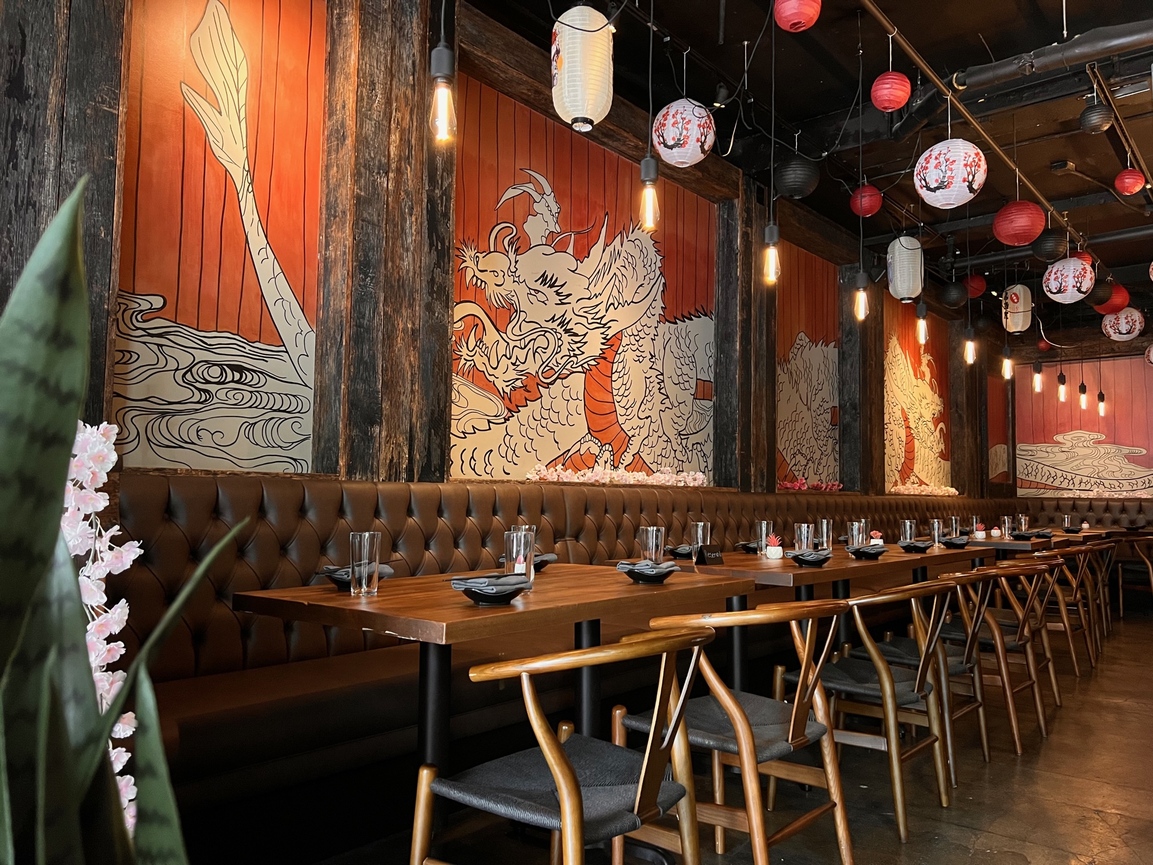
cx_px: 576
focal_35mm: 26
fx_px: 866
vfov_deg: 53.1
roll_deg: -0.9
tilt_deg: +3.8
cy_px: 432
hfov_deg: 67.3
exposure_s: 1/30
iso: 500
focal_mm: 5.7
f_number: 1.5
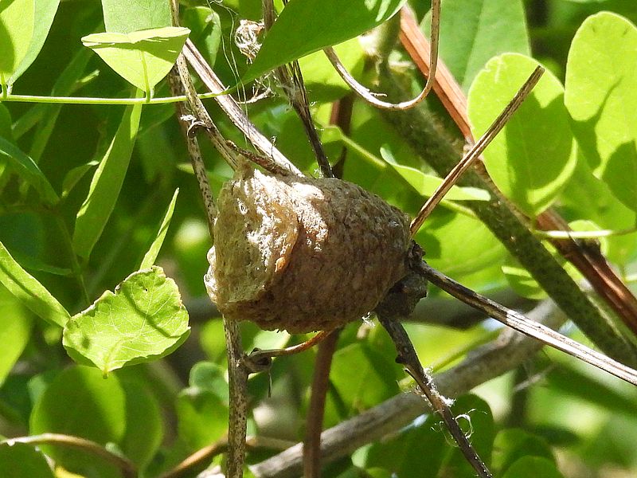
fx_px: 10121
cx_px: 318
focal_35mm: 550
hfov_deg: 3.6
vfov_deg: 2.7
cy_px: 239
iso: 800
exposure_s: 1/1600
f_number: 5
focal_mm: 98.1
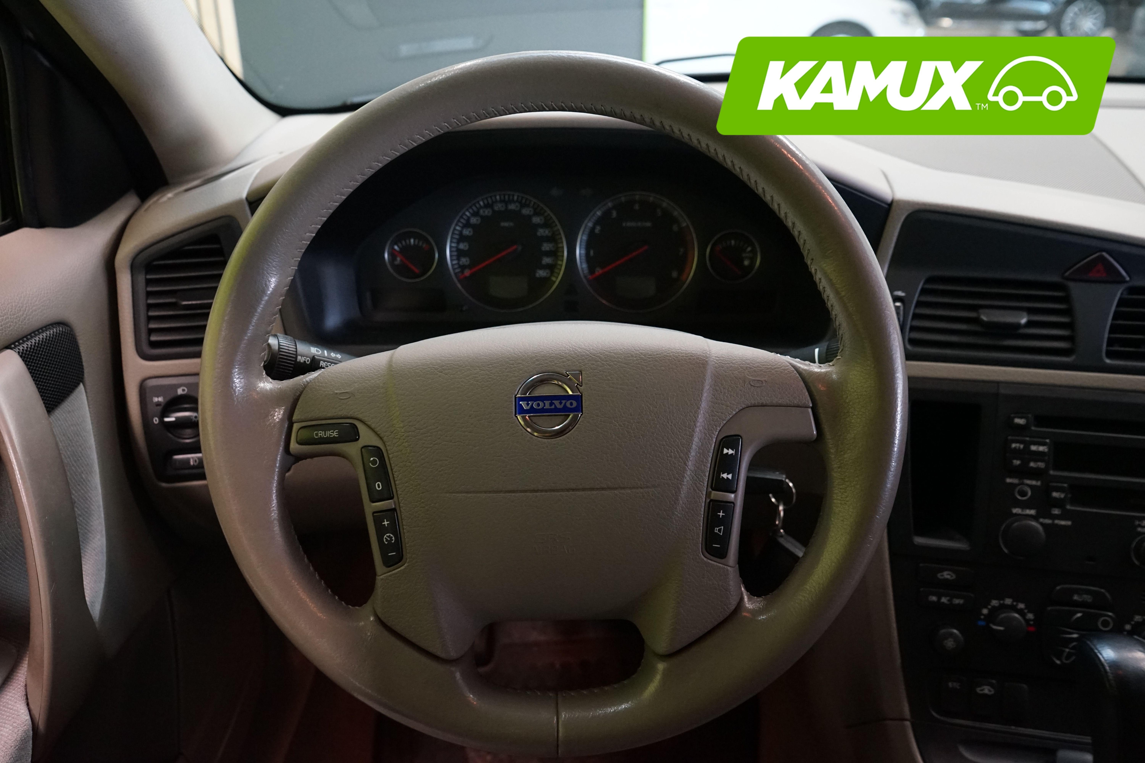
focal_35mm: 28
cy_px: 382
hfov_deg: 65.5
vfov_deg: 46.4
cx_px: 572
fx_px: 890
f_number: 6.3
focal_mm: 28
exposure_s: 1/30
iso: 4000
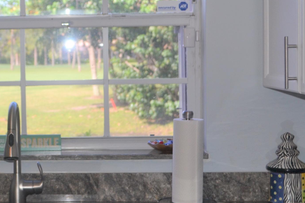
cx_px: 21
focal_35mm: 91
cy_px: 70
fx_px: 771
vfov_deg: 15.0
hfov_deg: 21.8
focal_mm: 28
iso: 250
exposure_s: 1/125
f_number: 4.5
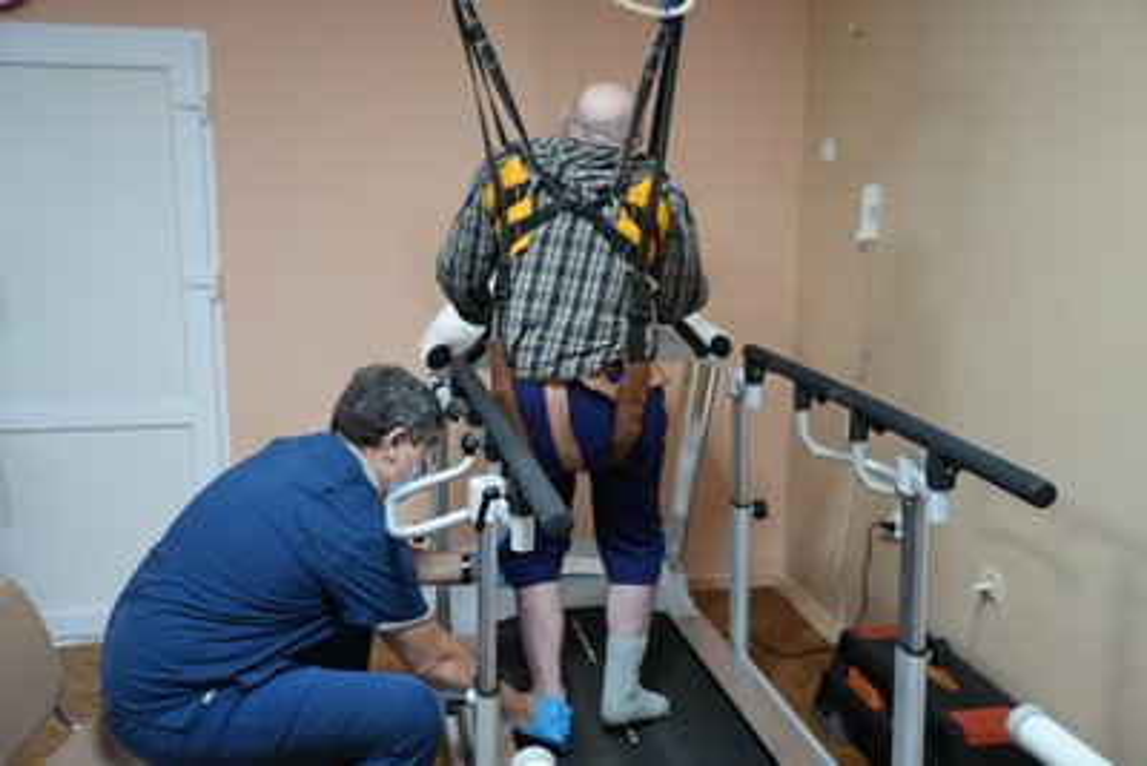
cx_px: 574
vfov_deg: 38.9
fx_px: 1084
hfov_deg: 55.8
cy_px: 383
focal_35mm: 34
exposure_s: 1/160
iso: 2500
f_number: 2.8
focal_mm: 34
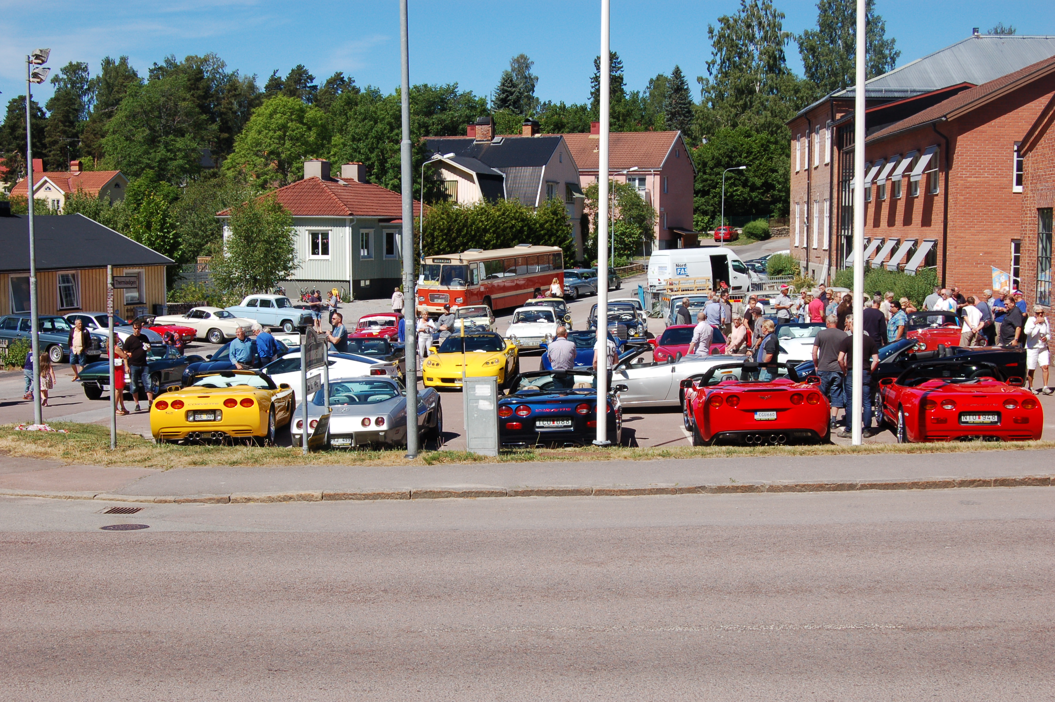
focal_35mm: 48
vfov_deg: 28.0
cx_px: 528
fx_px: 1405
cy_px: 351
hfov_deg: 41.1
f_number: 10
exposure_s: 1/400
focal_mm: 32
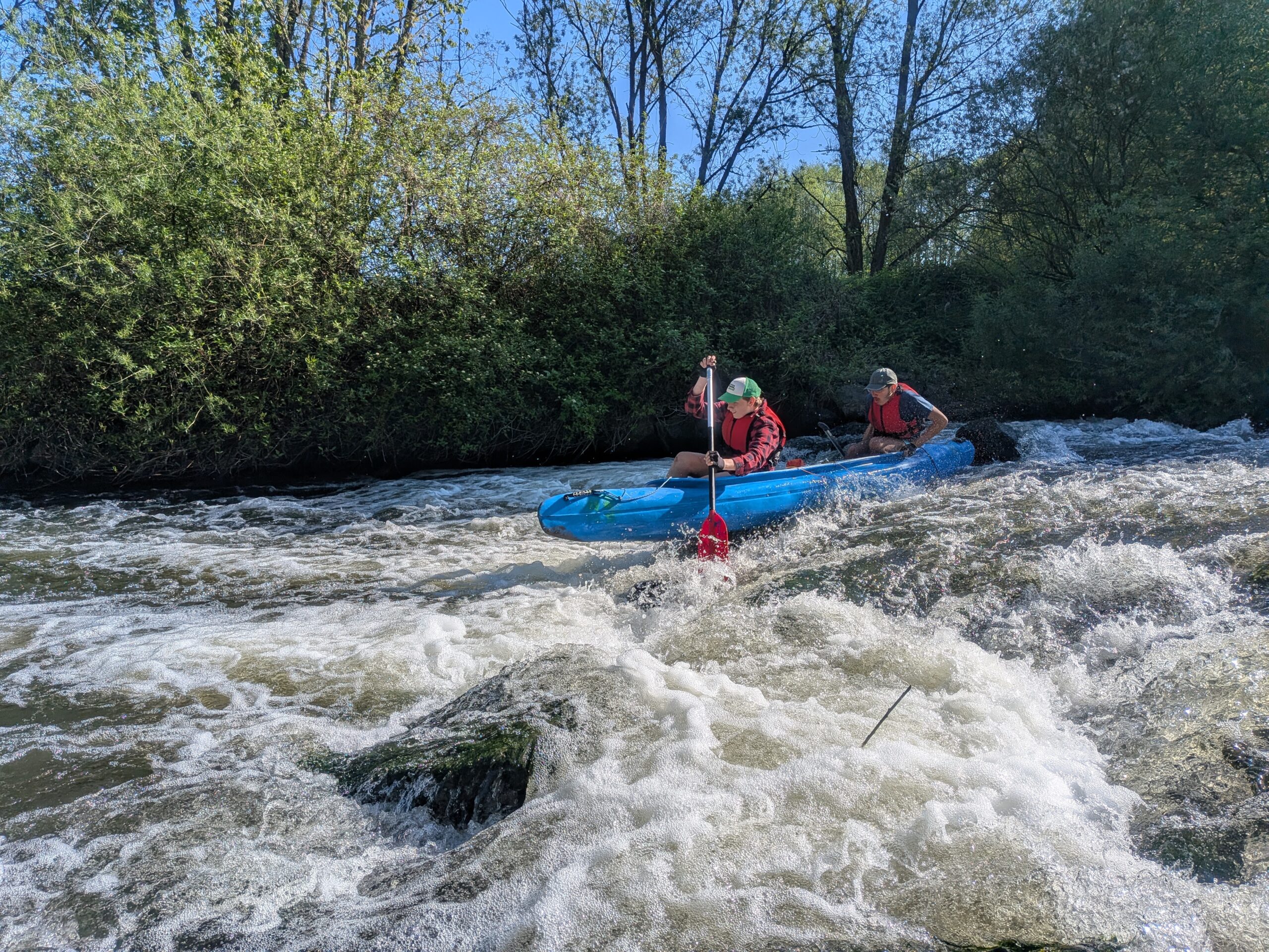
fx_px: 880
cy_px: 476
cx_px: 634
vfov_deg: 56.8
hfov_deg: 71.6
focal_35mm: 24
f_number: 1.7
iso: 27
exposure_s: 1/1595
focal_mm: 4.53
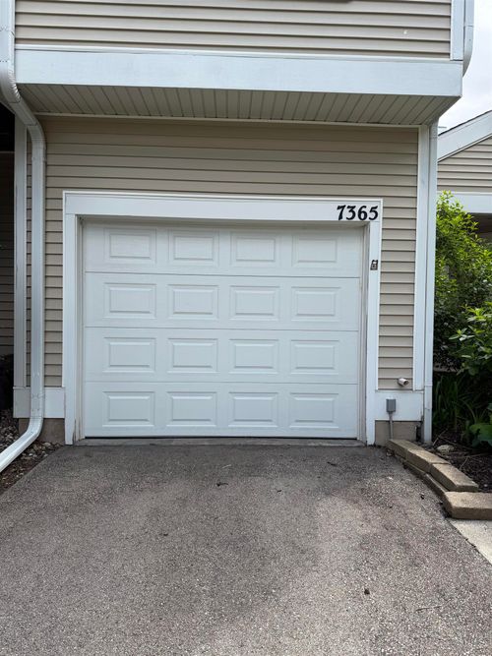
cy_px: 328
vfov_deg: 71.6
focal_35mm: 24
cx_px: 246
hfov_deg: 56.8
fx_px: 455
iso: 80
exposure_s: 1/1410
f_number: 1.78
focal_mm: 6.76
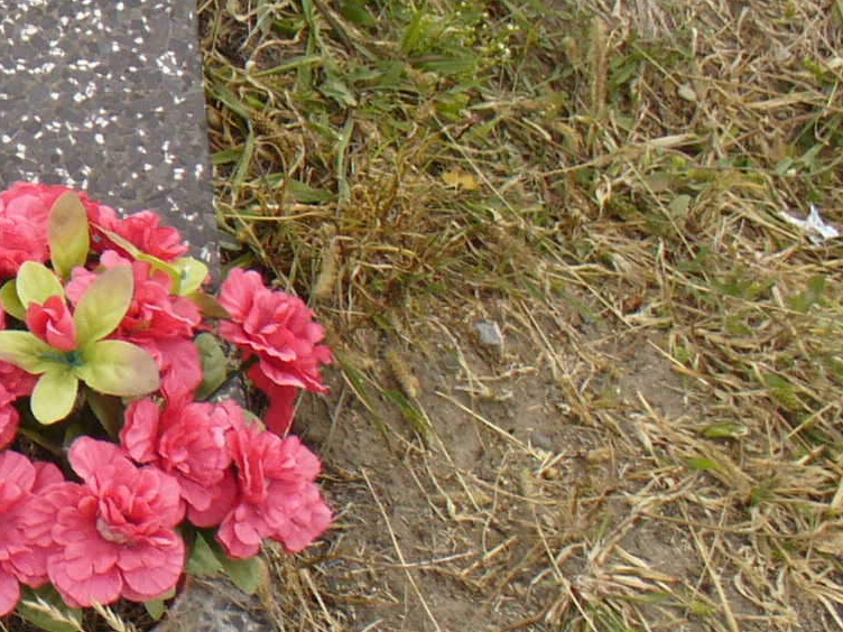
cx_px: -406
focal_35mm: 126
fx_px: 3068
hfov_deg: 14.6
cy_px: 65
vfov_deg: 11.7
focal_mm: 6.1
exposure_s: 1/160
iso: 80
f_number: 5.6
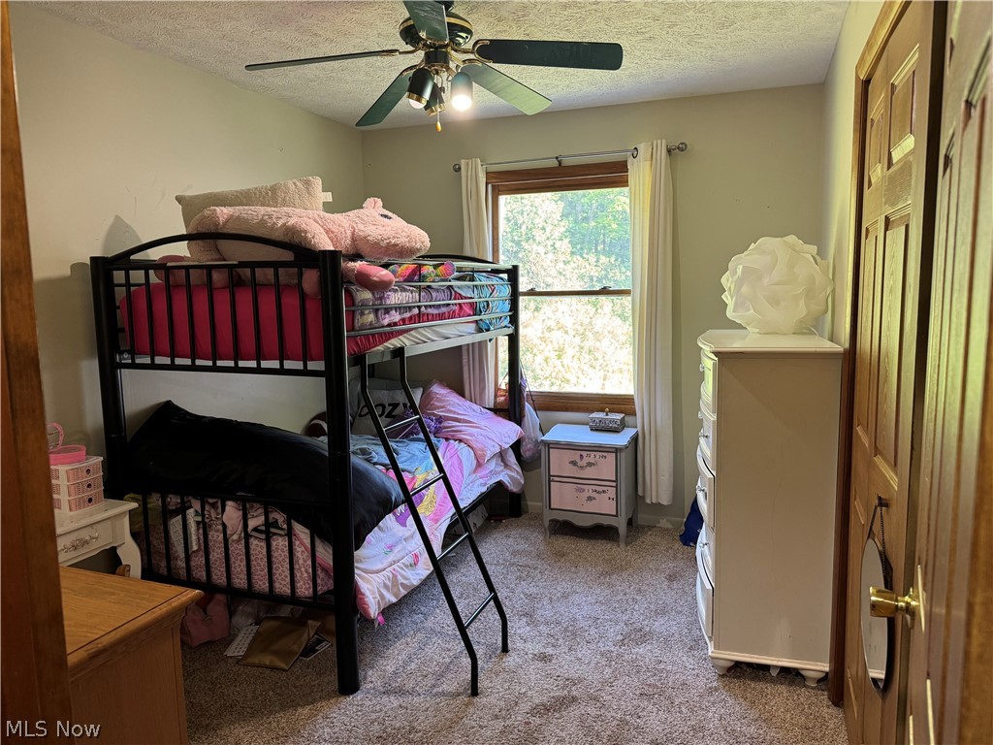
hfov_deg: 71.6
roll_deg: +0.9
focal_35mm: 24
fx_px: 688
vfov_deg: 56.8
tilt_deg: -8.2
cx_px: 496
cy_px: 372
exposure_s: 1/60
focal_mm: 6.76
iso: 250
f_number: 1.78
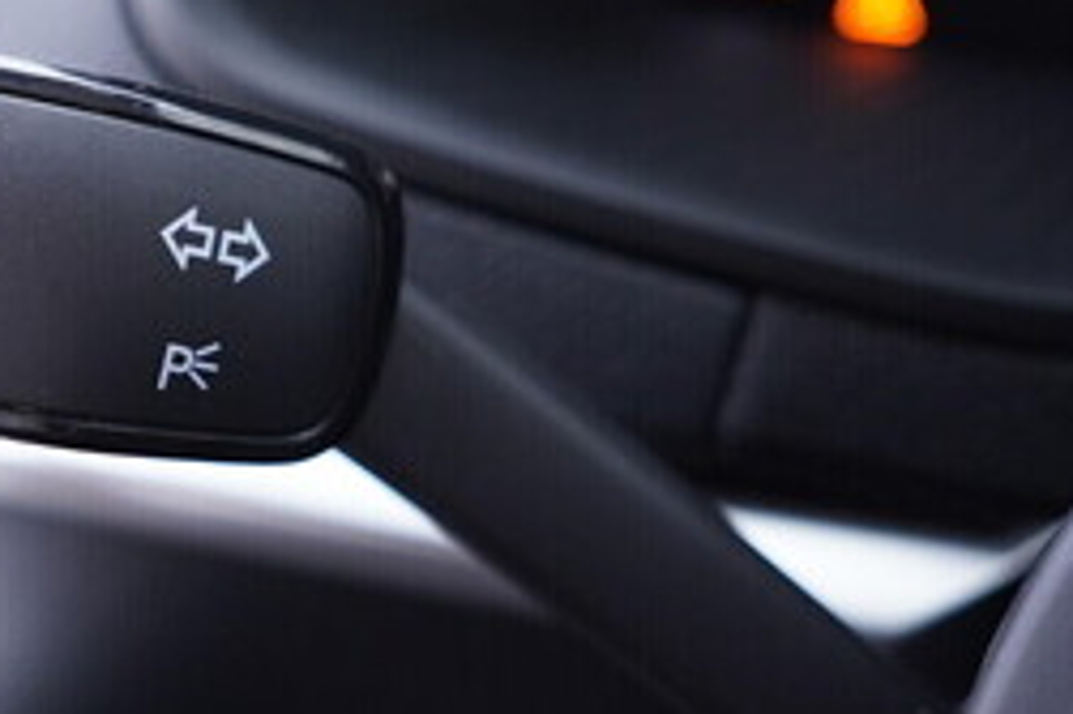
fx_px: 2353
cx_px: 21
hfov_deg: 24.6
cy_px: 216
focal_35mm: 79
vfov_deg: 17.2
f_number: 2.8
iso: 320
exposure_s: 1/40
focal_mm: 24
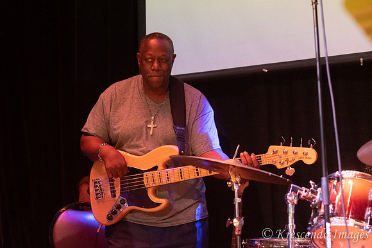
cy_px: 124
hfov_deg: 19.5
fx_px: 1085
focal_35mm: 105
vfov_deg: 13.0
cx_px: 186
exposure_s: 1/200
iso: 6400
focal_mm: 70
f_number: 3.2
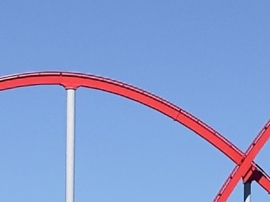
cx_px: 623
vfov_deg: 4.6
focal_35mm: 321
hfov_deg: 5.9
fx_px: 2503
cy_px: 256
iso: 64
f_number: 1.78
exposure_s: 1/5882
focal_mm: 6.86
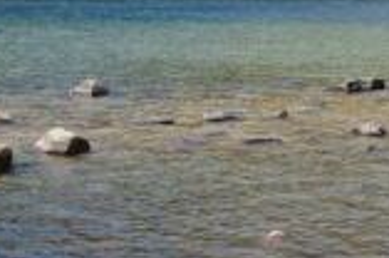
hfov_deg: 15.3
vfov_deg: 12.3
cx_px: 758
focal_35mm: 110
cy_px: 6
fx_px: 1186
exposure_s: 1/400
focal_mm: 18
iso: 200
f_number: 10
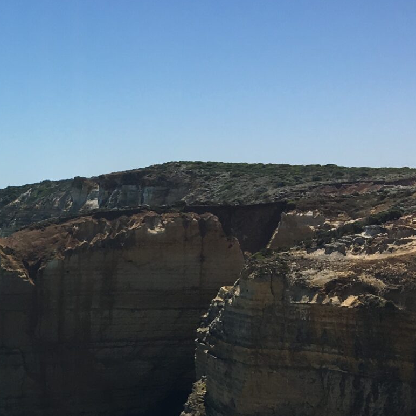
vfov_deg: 19.8
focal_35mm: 85
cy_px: 407
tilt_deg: -11.3
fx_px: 1156
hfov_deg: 19.1
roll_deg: +1.9
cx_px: -102
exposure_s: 1/3205
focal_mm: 4.15
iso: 25
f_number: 2.2
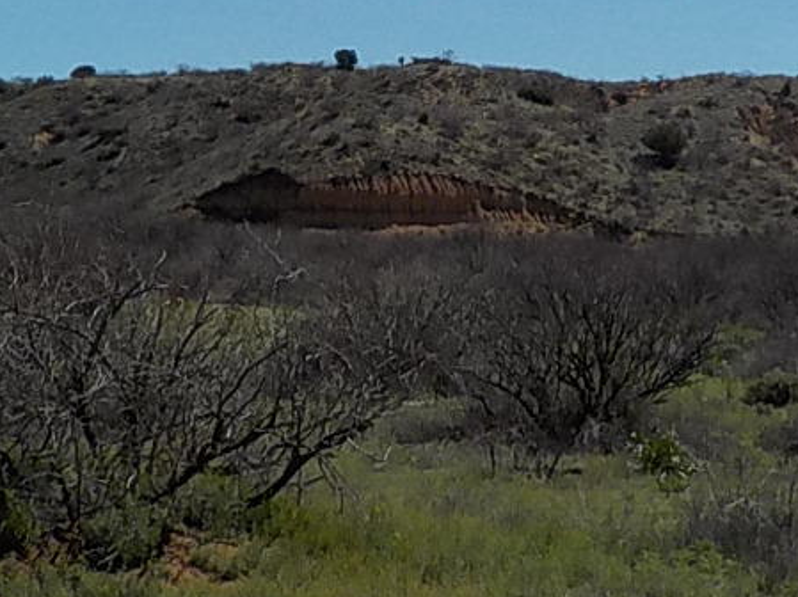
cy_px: -37
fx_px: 2465
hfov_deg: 18.4
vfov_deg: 13.6
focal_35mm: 107
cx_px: 437
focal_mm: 4.1
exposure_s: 1/2000
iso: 125
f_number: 3.3
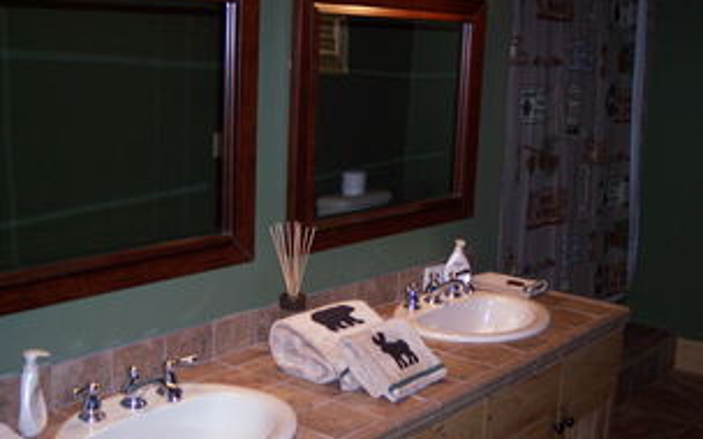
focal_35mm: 50
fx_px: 958
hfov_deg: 40.3
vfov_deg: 25.8
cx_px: 370
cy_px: 240
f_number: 2.8
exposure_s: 1/60
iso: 140
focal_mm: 8
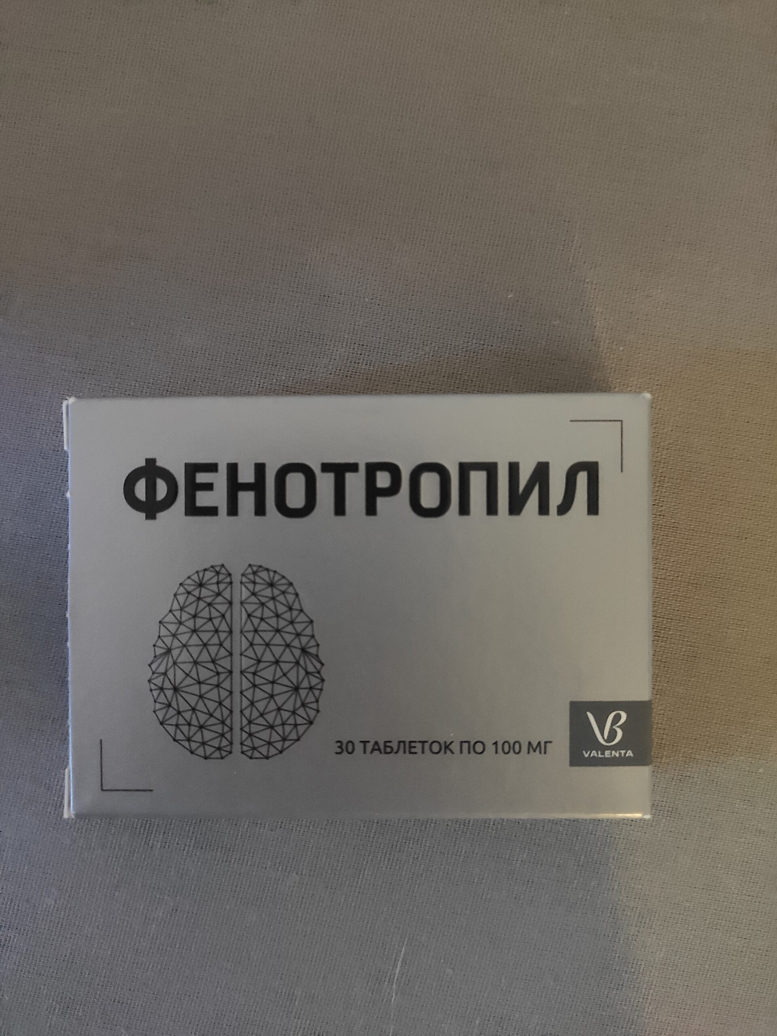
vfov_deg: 67.3
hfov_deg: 53.1
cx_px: 388
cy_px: 518
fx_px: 778
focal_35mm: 26
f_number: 1.75
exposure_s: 1/30
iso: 9084
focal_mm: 4.77
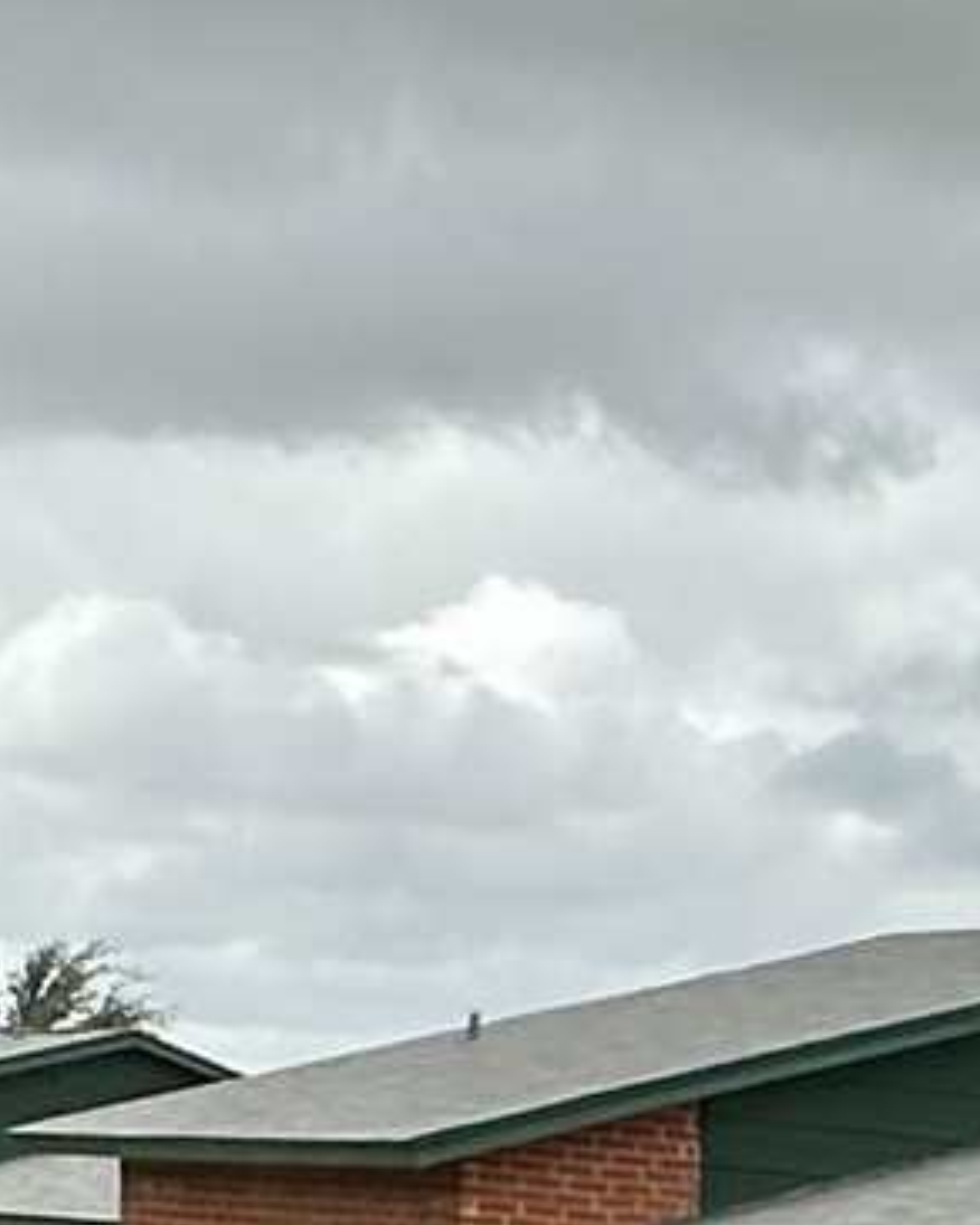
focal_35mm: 115
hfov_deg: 11.1
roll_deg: -5.0
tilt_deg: -6.1
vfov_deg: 15.1
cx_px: 2406
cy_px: 1980
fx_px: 4169
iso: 40
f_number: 2.2
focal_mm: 2.22
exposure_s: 1/1304
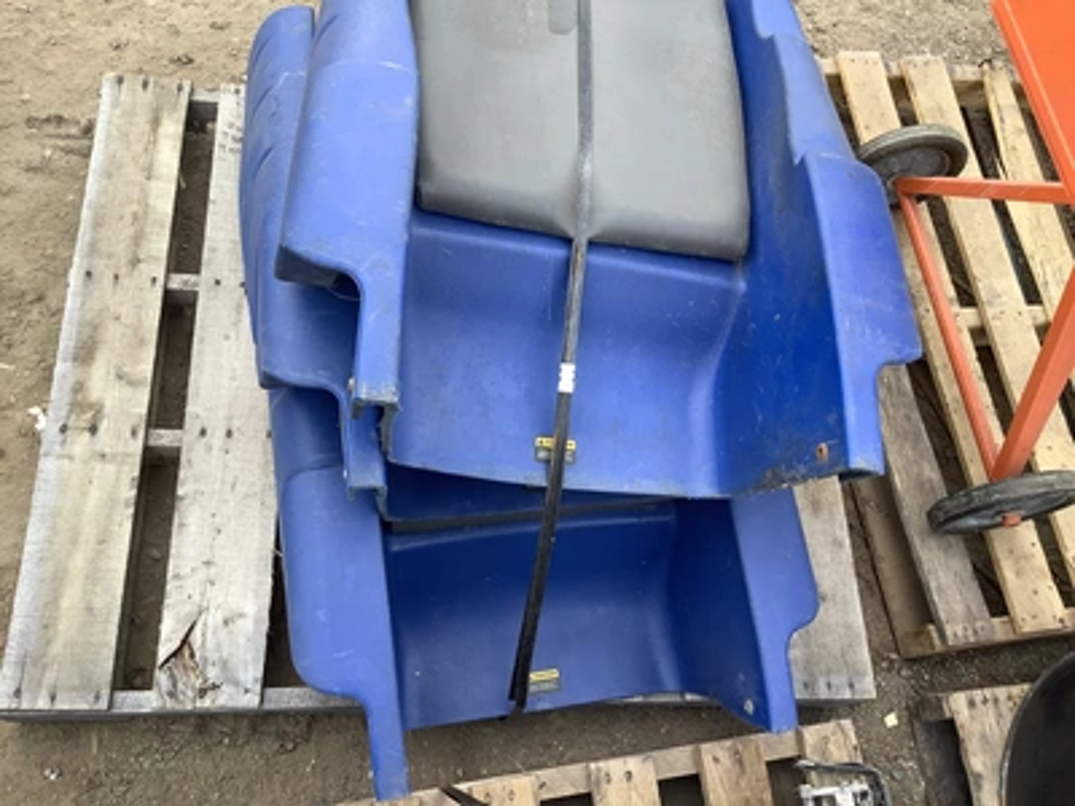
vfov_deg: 45.4
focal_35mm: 31
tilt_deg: -64.4
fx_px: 963
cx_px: 538
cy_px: 403
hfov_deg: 58.4
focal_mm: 3.3
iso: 32
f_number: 2.4
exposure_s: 1/120
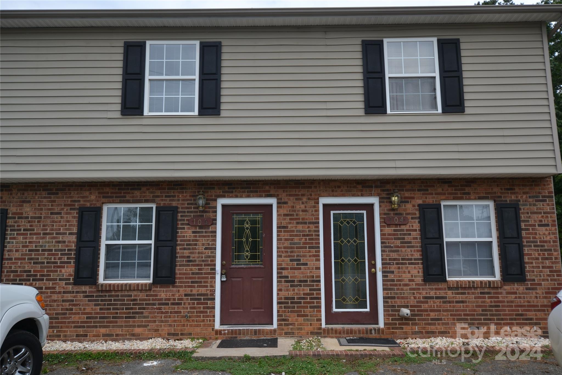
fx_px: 445
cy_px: 188
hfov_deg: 64.6
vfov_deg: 45.7
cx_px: 281
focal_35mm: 28
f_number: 7.1
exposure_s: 1/250
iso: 100
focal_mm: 19
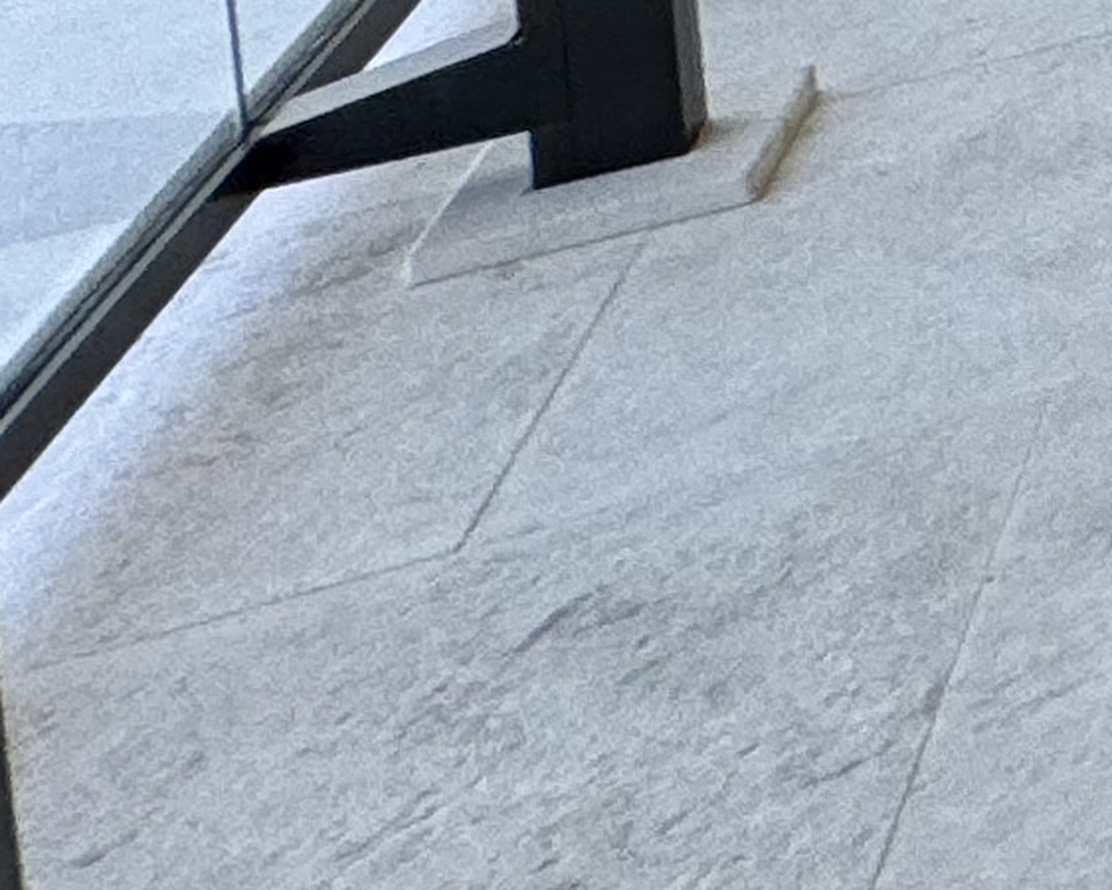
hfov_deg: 9.7
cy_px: -1384
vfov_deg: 12.0
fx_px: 3226
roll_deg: +0.4
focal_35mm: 98
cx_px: 3846
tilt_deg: -4.9
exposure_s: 1/349
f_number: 2.2
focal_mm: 2.22
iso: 40
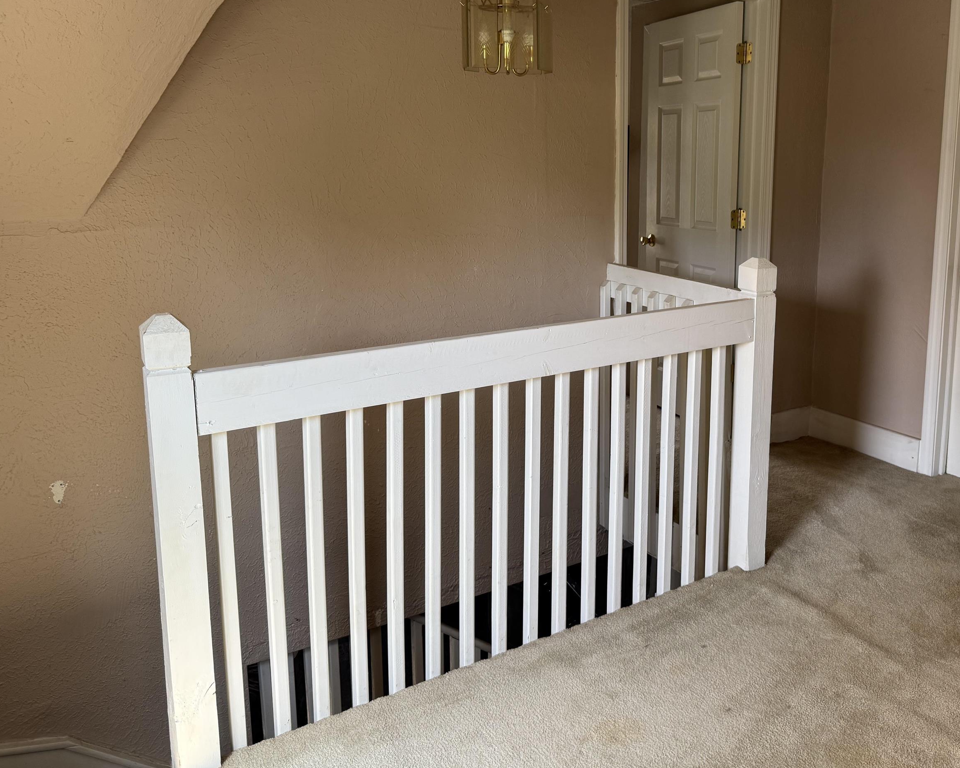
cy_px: 295
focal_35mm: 31
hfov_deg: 56.6
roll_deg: -0.3
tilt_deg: -10.2
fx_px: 881
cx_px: 586
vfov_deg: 46.8
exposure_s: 1/121
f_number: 1.78
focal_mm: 6.76
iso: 125
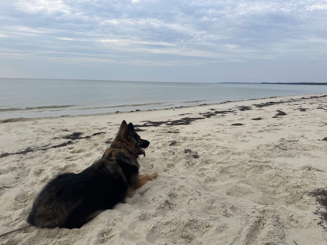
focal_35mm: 24
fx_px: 227
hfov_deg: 71.6
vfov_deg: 56.8
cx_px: 164
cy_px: 122
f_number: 1.78
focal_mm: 6.86
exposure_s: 1/2469
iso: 80
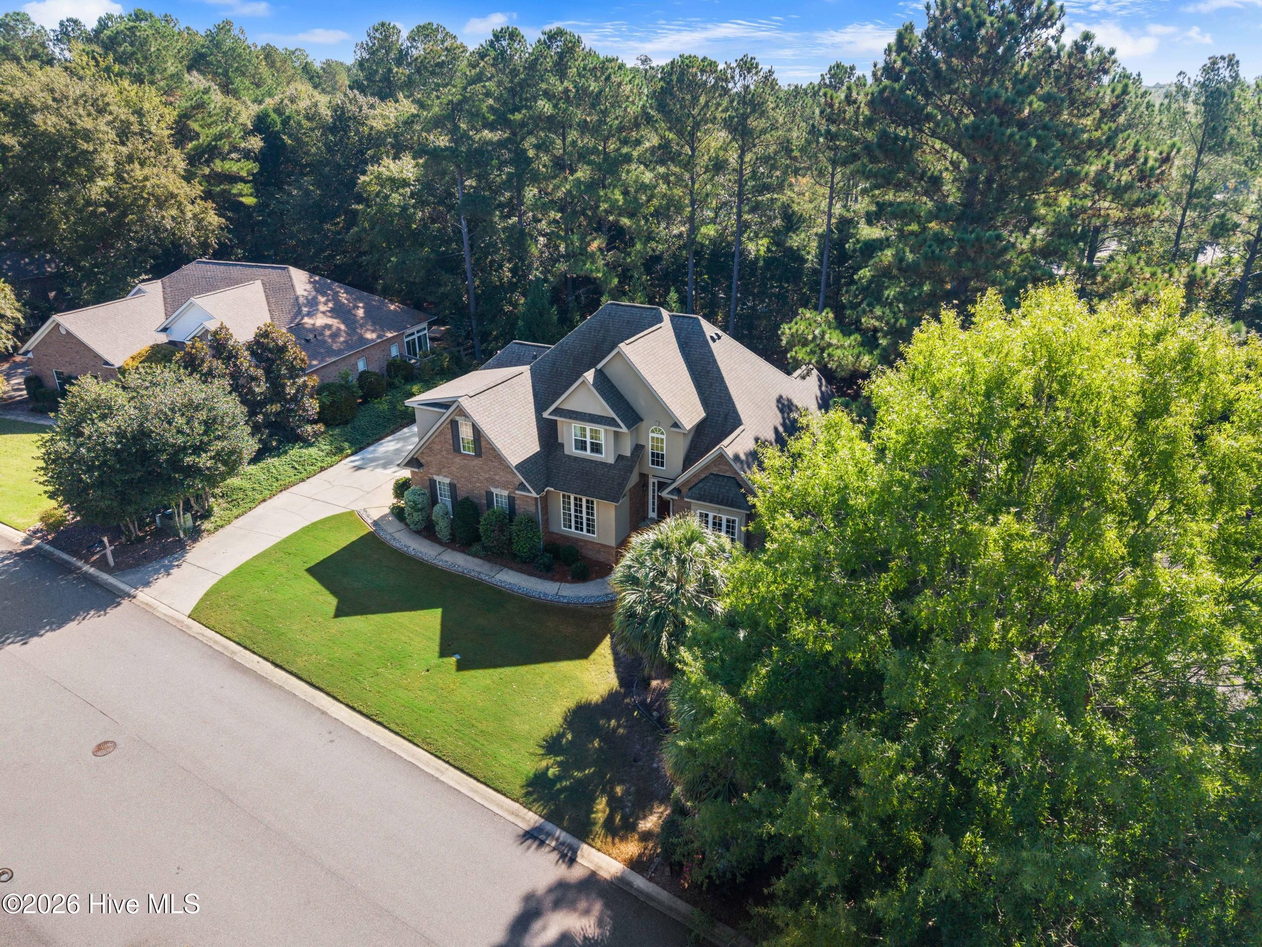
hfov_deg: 71.6
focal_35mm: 24
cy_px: 474
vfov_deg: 56.8
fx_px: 875
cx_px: 631
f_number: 1.8
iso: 100
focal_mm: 8.67
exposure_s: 1/640
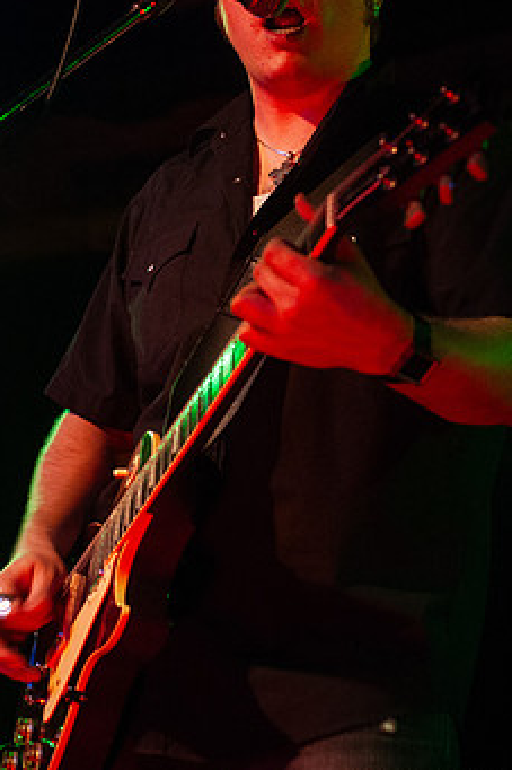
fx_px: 2029
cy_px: 282
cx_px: 299
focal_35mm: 95
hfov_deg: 14.4
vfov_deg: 21.4
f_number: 2.8
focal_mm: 48
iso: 800
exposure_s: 1/50
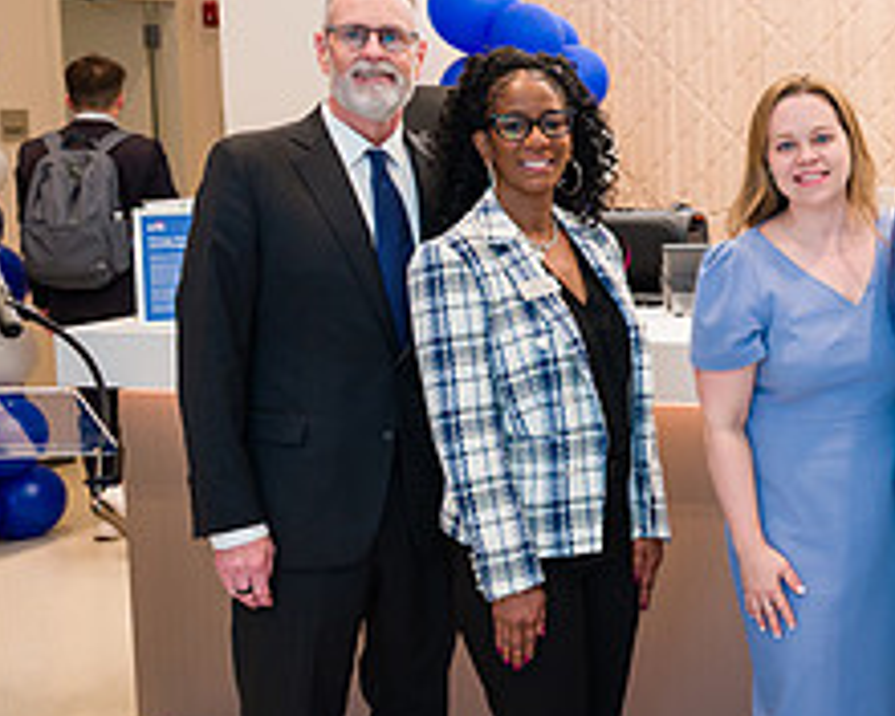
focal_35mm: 64
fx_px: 1695
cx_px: 1037
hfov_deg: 26.7
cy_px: 289
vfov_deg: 23.8
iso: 800
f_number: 4
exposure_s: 1/200
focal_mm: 25
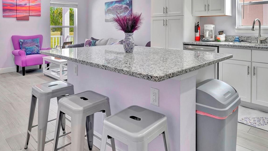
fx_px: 178
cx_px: 145
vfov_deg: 45.5
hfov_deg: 73.9
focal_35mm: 25
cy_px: 54
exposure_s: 1/10
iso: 500
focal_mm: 17
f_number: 8
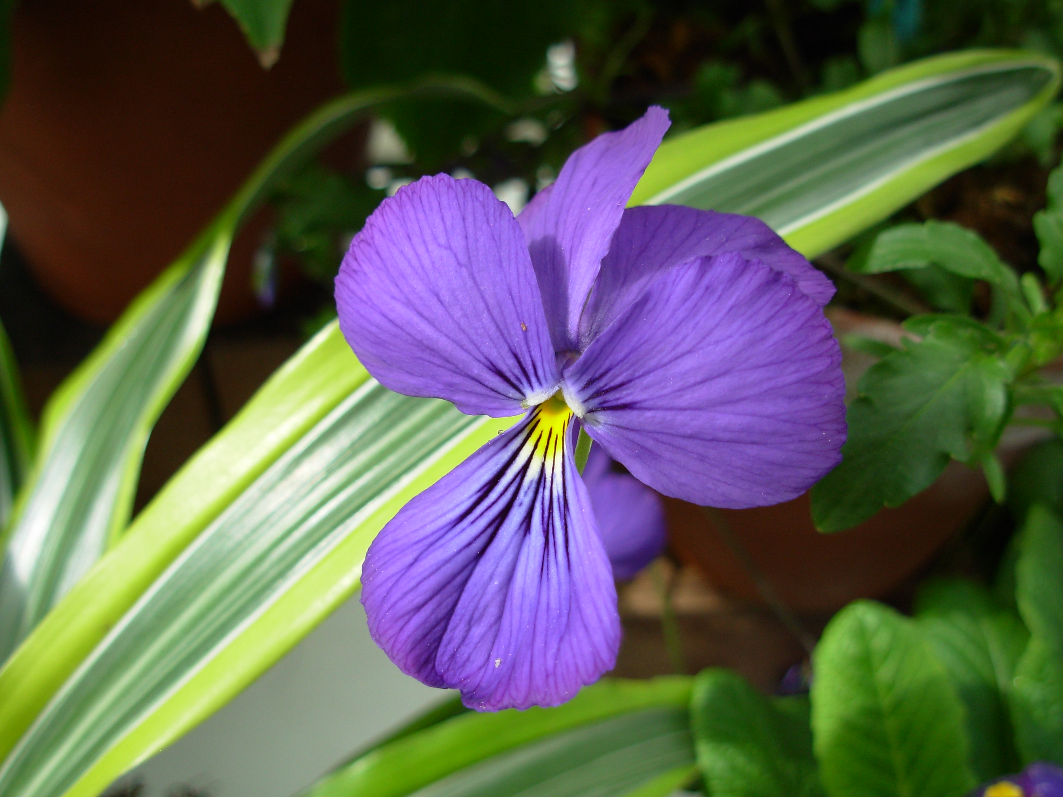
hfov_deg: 49.0
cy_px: 398
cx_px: 532
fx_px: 1167
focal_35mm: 38
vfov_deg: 37.7
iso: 50
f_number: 2.9
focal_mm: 6.3
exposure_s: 1/313
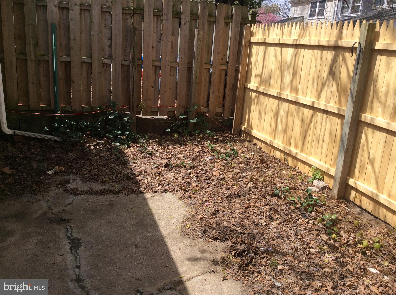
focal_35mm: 32
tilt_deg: -15.9
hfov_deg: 56.9
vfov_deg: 44.0
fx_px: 365
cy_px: 148
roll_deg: -3.9
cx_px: 198
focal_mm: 3.3
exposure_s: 1/1100
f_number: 2.4
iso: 32
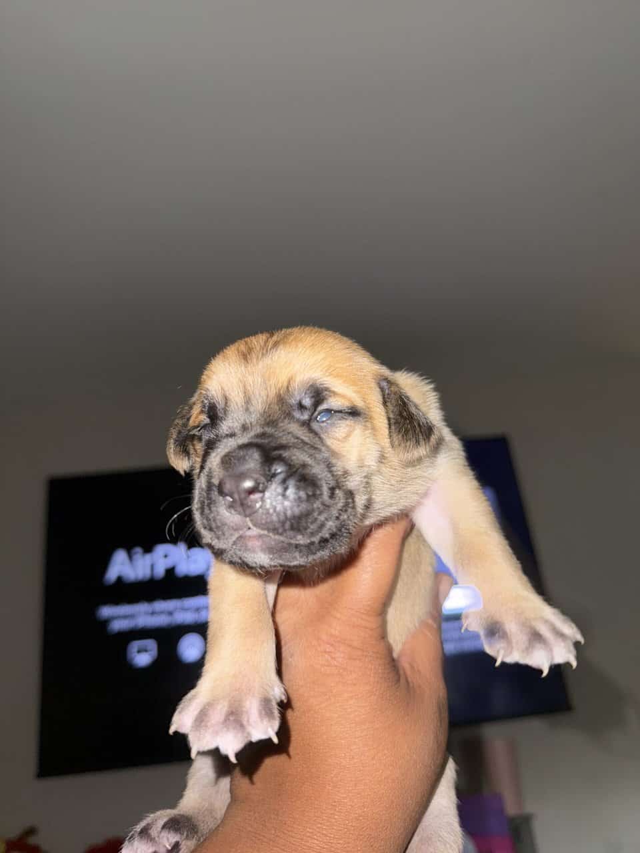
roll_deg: +6.1
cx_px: 320
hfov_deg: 56.8
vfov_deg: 71.6
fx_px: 592
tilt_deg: +26.7
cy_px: 426
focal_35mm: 24
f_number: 1.78
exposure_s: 1/10
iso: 50
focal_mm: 6.76
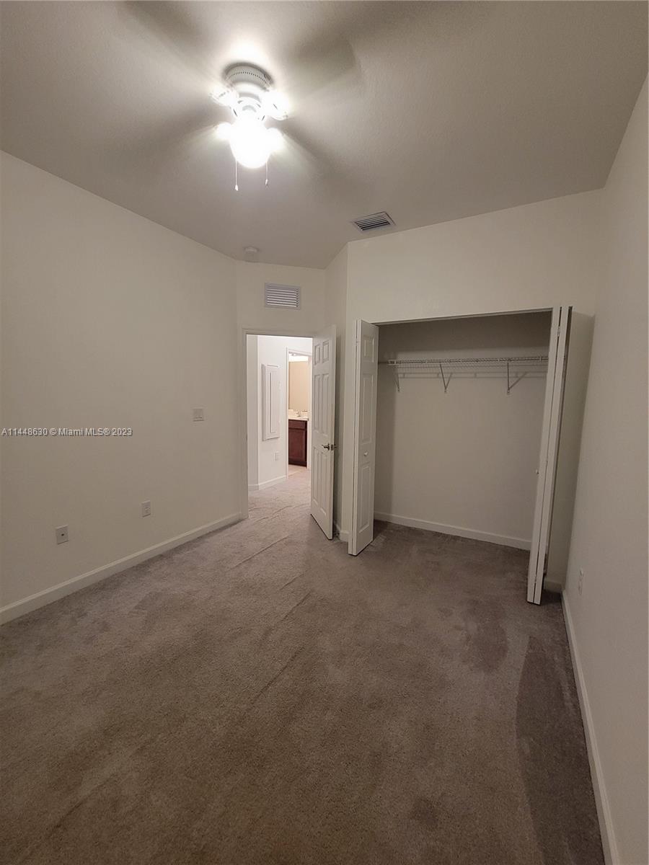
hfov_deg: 89.9
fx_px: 325
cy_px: 432
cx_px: 324
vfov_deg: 106.2
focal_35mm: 13
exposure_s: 1/40
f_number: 2.2
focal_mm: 2.2
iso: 320
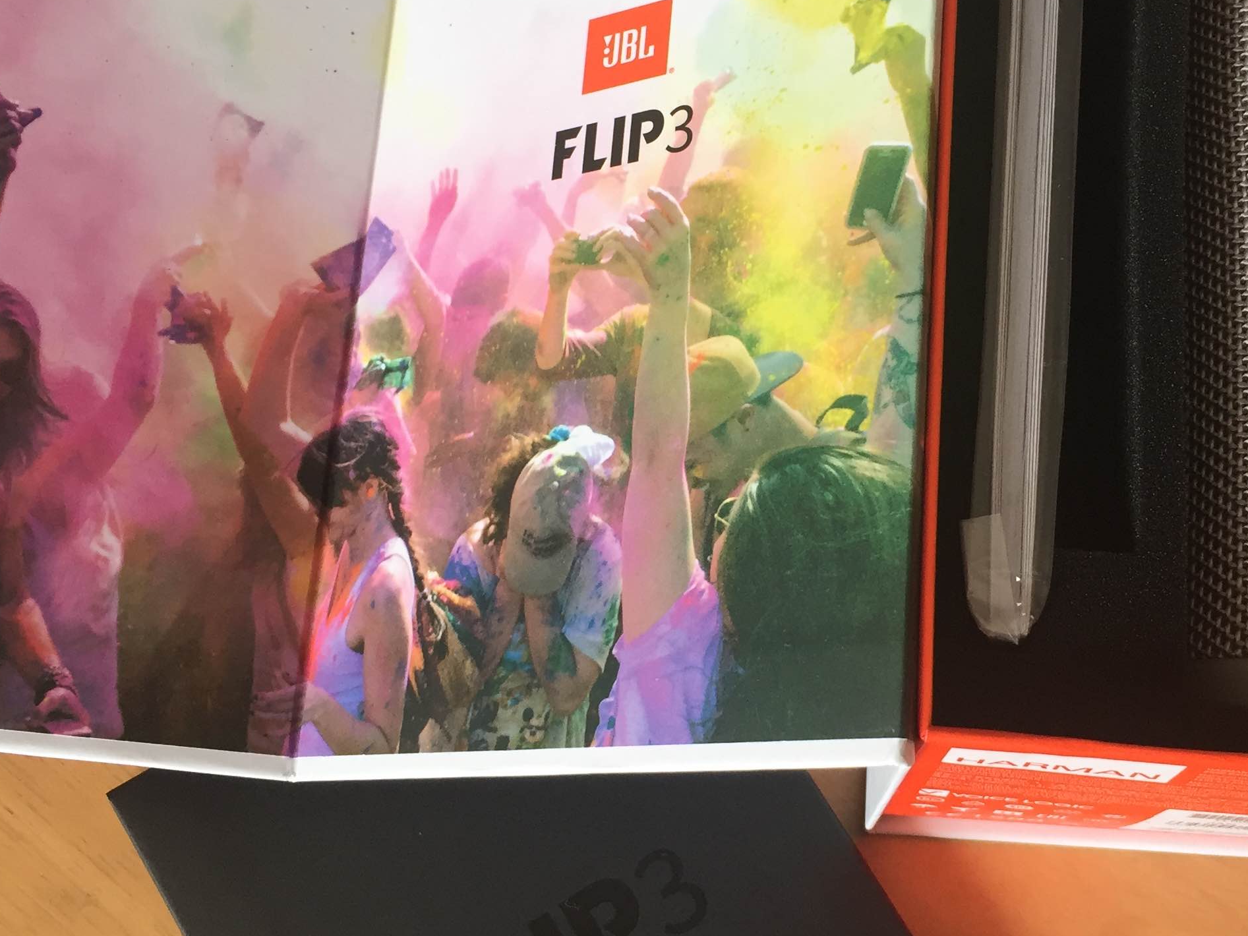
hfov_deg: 37.9
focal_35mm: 50
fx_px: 1803
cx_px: 803
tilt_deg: -74.1
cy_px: 481
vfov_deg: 29.1
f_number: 2.2
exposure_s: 1/40
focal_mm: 4.15
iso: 32
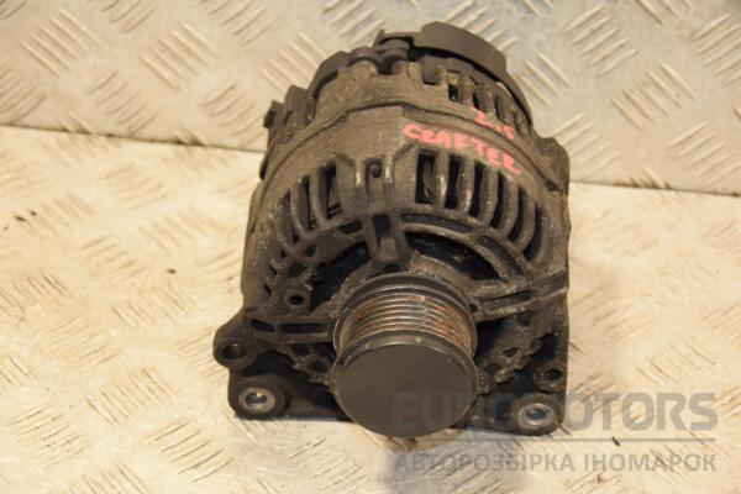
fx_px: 1914
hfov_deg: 21.9
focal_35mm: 93
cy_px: 247
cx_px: 370
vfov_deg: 14.7
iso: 800
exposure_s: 1/125
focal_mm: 62
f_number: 5.3
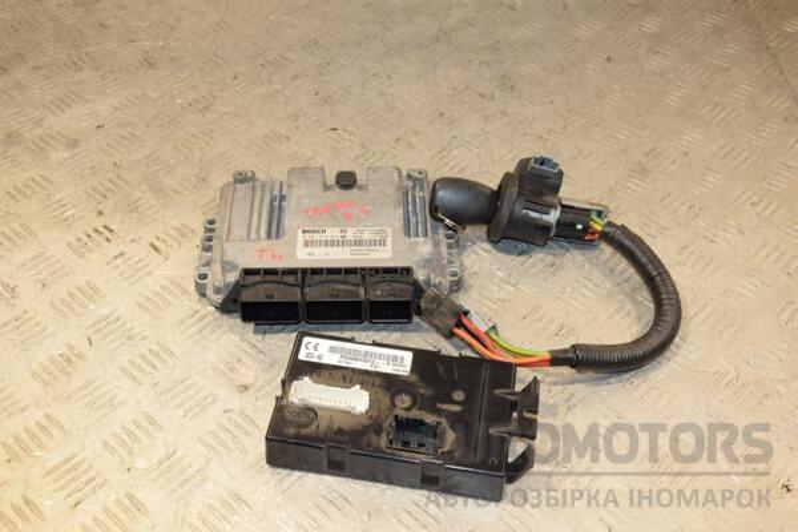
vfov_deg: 31.9
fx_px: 931
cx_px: 399
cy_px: 266
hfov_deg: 46.4
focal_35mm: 42
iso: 800
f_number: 6.3
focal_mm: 28
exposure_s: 1/200
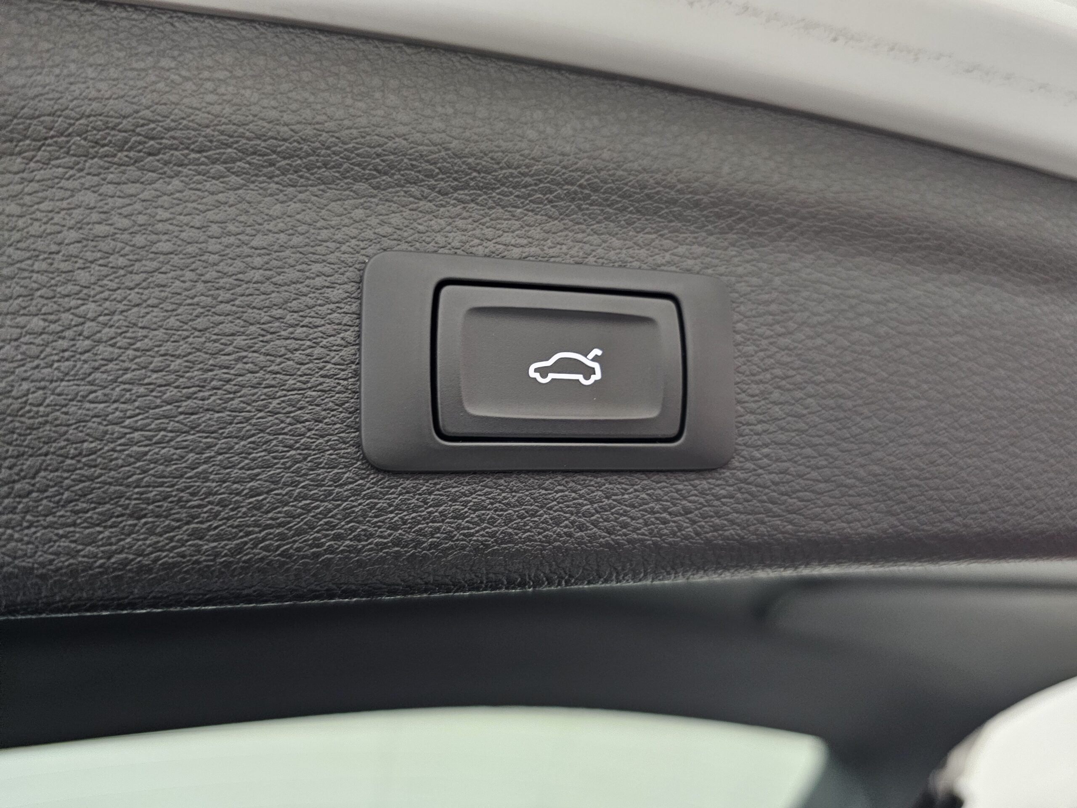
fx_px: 716
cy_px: 404
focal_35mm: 23
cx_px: 538
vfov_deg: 58.9
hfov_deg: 73.9
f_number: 1.7
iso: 800
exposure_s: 1/24
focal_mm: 6.3
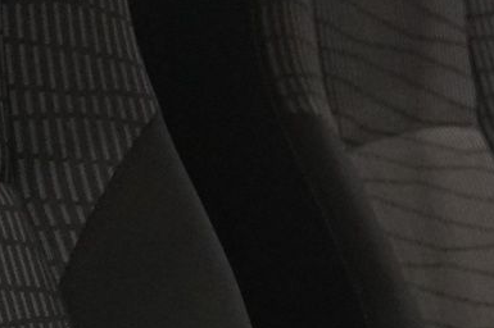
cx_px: 407
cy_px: 385
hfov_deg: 11.3
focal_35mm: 182
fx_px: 2495
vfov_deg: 7.5
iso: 3200
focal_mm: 28
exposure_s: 1/160
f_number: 3.5
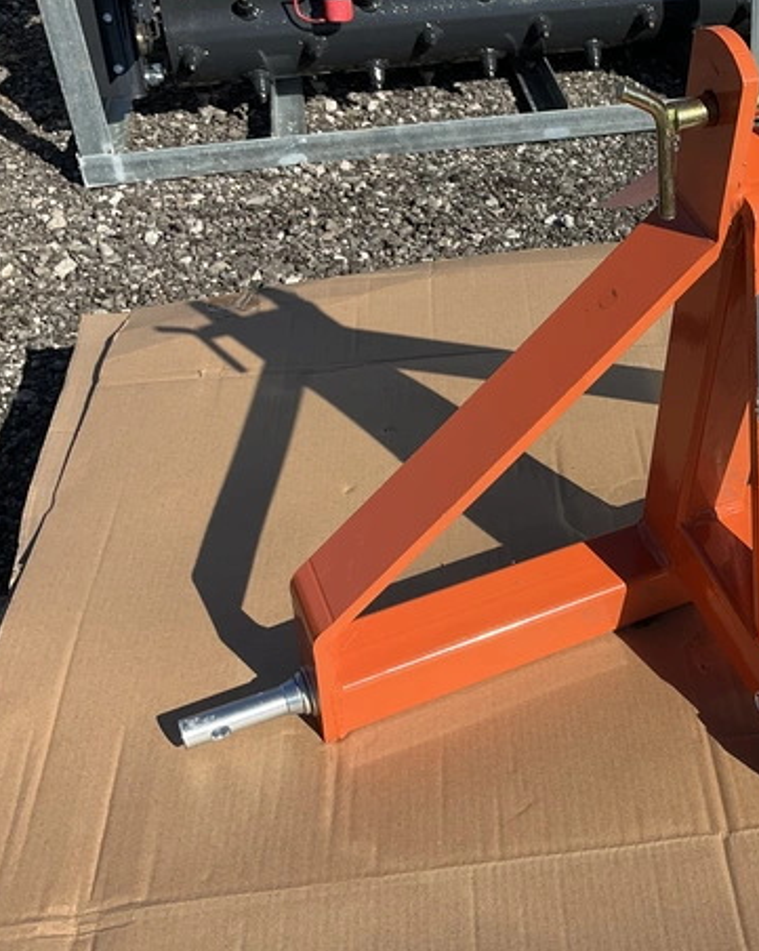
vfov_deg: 39.5
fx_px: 1321
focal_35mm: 47
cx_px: 698
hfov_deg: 30.5
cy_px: 432
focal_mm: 3
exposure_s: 1/1786
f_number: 1.8
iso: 25
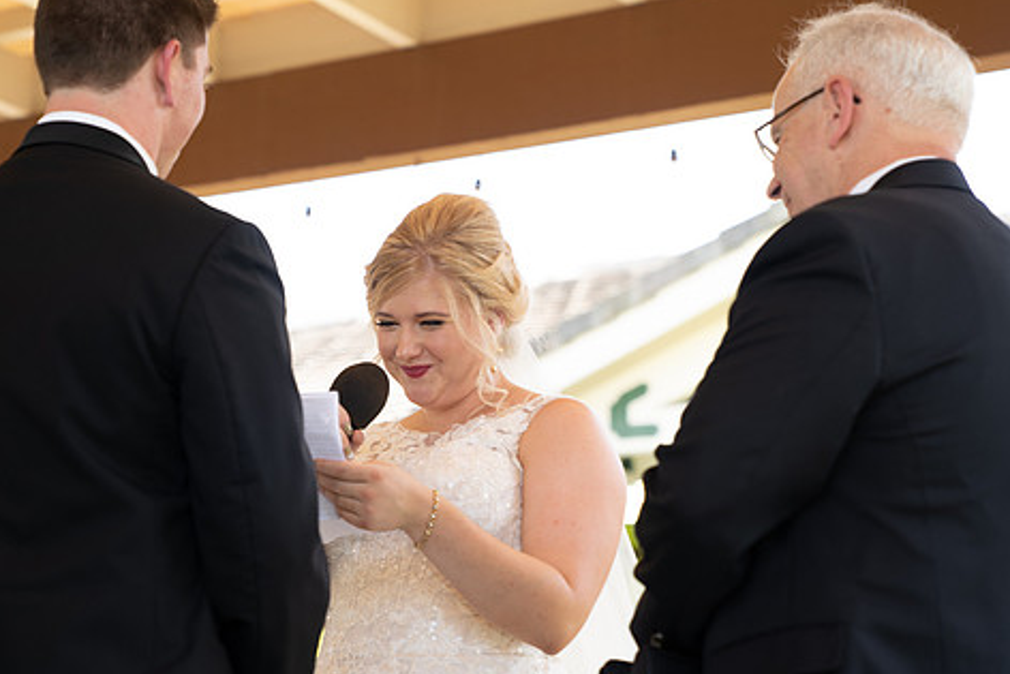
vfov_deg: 15.9
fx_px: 2413
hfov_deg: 23.6
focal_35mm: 86
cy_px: 335
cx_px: 432
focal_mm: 70
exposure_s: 1/100
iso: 100
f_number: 3.2
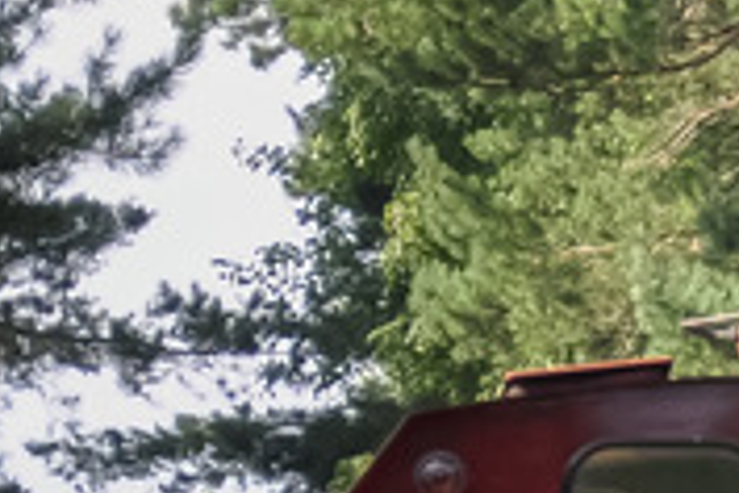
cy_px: 792
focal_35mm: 776
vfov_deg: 1.8
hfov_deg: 2.7
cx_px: 1012
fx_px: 15928
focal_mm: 70
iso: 250
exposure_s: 1/320
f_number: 5.6
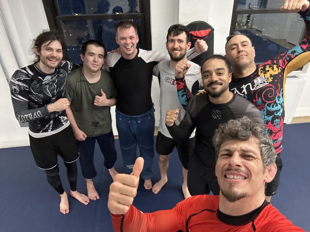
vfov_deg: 58.9
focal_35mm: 23
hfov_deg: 73.9
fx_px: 206
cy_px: 116
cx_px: 155
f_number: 1.9
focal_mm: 2.69
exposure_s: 1/60
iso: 200
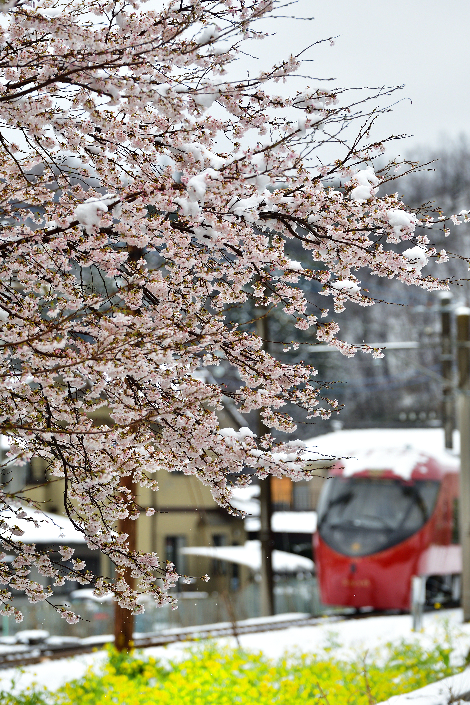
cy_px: 352
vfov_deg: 10.2
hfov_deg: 6.8
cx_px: 235
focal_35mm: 202
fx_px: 3965
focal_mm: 135
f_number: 3.2
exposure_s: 1/1250
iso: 110
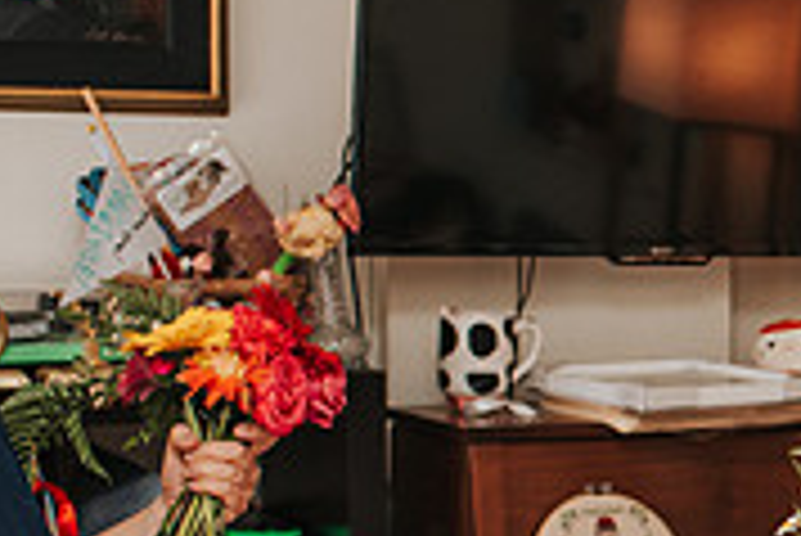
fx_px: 2538
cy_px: 480
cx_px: 1066
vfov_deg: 12.0
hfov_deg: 16.8
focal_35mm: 114
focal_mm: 35
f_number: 4
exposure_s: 1/160
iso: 800
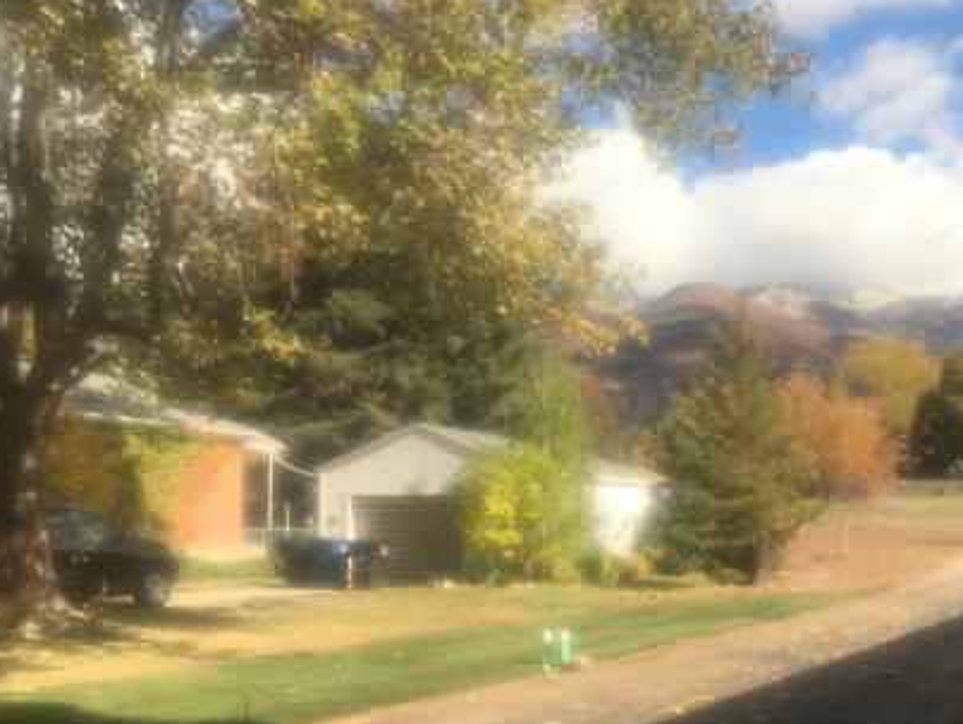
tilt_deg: +1.1
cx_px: 714
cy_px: 511
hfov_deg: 40.1
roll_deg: +0.3
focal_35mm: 46
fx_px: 1281
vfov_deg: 31.2
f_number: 2.2
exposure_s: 1/962
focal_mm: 4.15
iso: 25
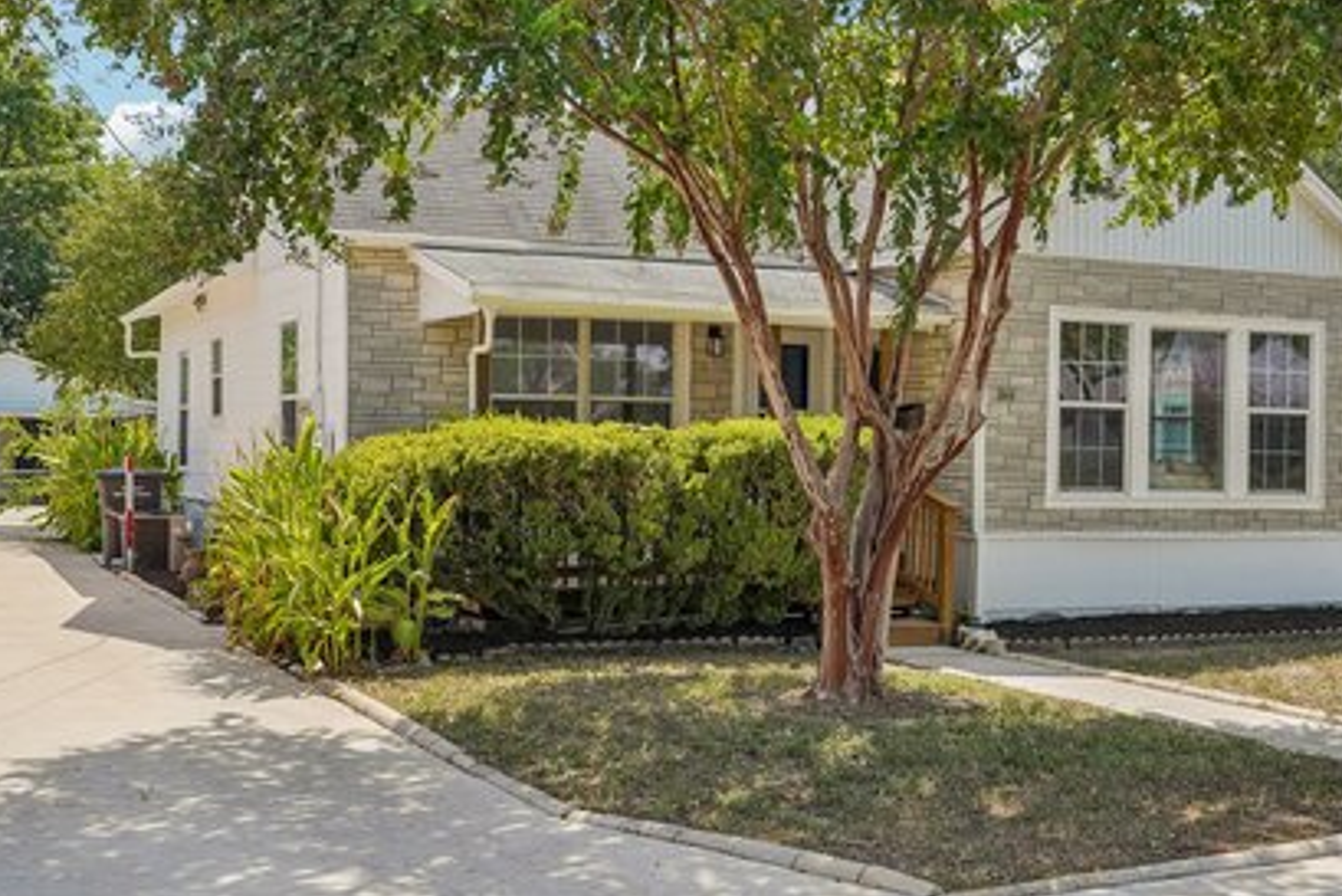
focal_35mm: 47
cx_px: 768
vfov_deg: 28.5
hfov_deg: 41.8
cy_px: 297
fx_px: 1753
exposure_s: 1/125
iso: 100
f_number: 8
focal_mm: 30
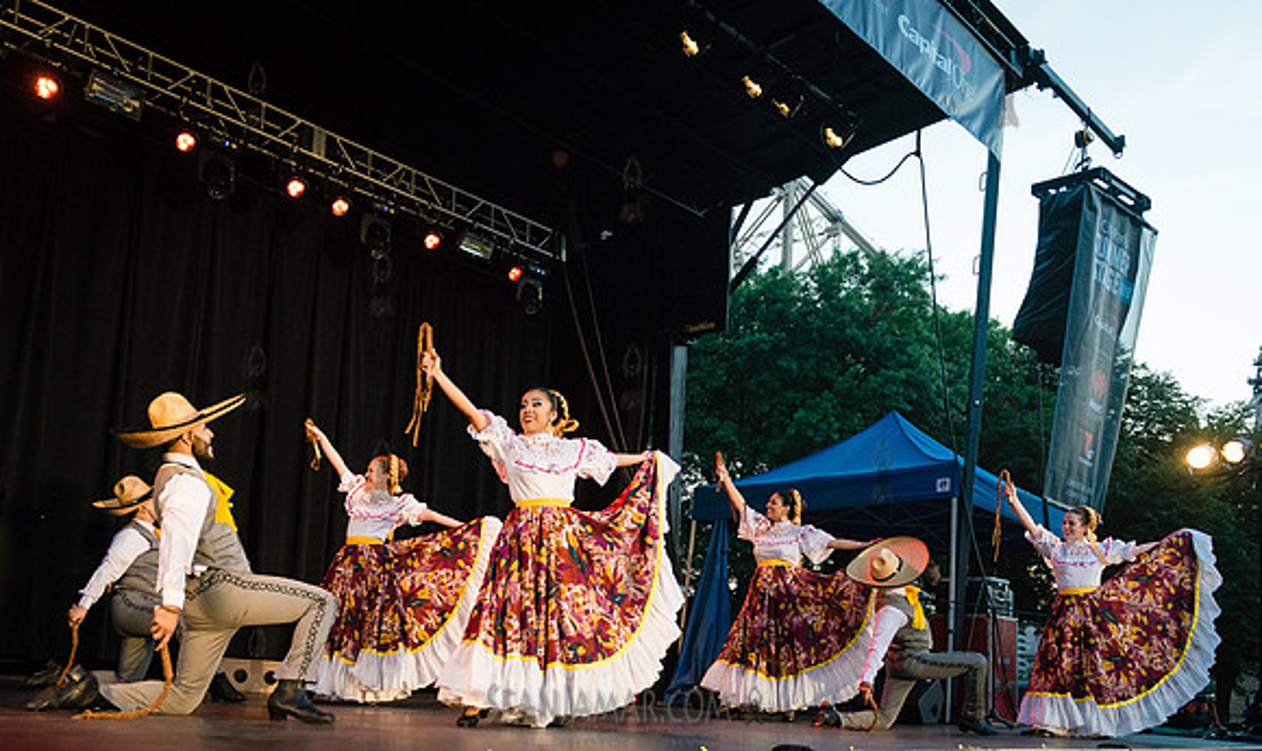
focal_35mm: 36
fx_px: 1207
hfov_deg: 55.1
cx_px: 559
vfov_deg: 34.0
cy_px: 537
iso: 4000
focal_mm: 27
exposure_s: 1/1250
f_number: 2.8
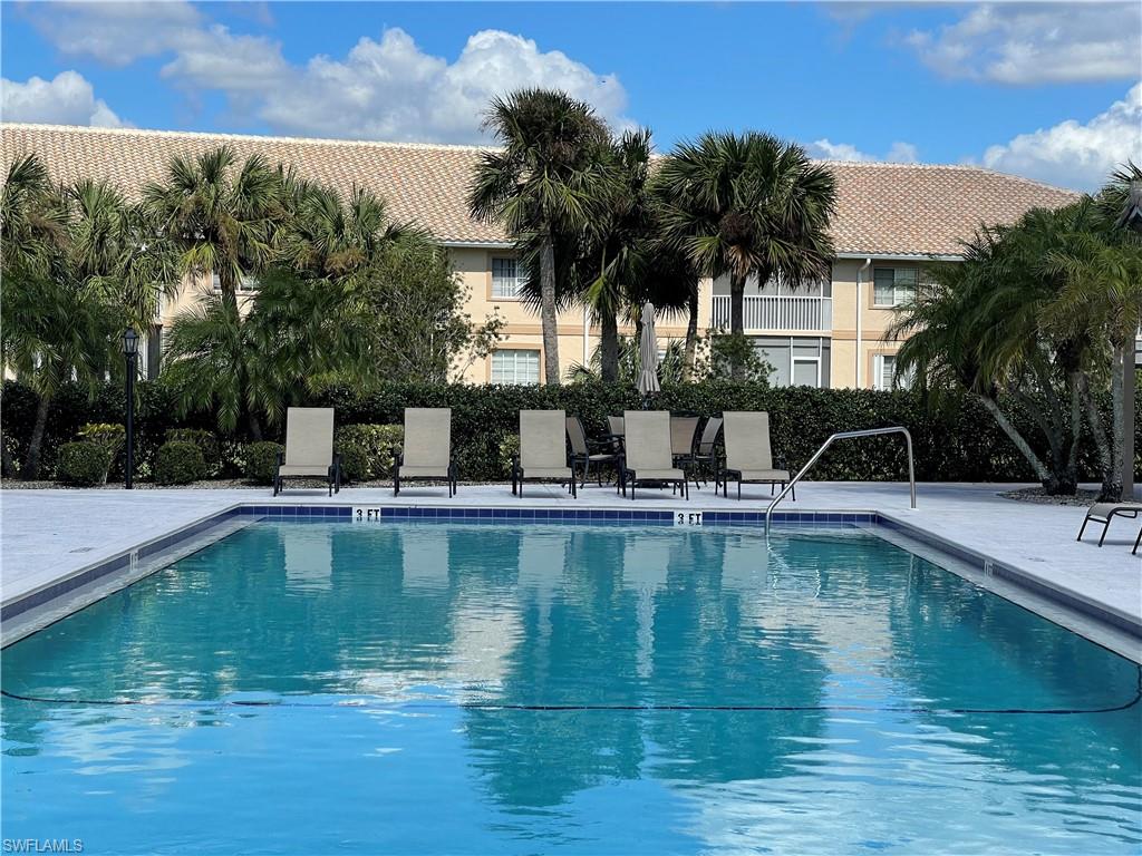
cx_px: 571
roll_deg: -1.3
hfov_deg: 30.3
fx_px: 2111
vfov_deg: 22.9
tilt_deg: -2.5
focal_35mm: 64
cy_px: 428
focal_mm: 7.5
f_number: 2.2
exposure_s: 1/1107
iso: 20
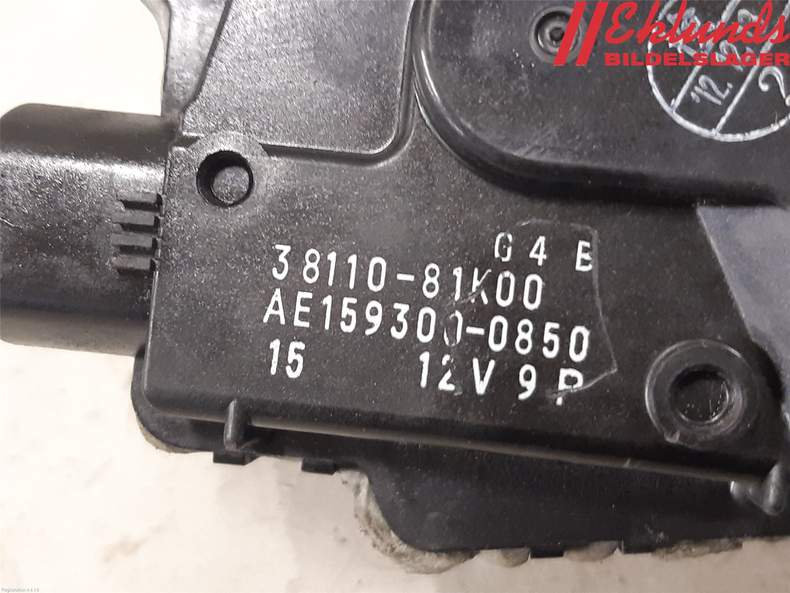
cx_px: 395
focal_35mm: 26
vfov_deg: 53.1
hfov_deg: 67.3
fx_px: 593
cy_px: 296
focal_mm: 3.93
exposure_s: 1/25
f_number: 1.7
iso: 250
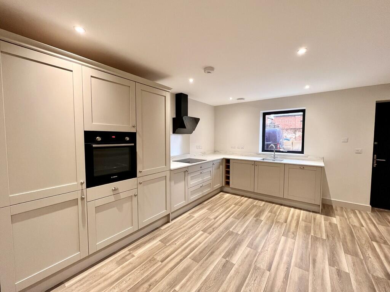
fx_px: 146
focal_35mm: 13
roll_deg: +1.8
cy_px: 146
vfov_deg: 89.9
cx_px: 195
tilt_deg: -3.1
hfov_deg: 106.2
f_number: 1.8
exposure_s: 1/88
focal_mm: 1.57
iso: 250
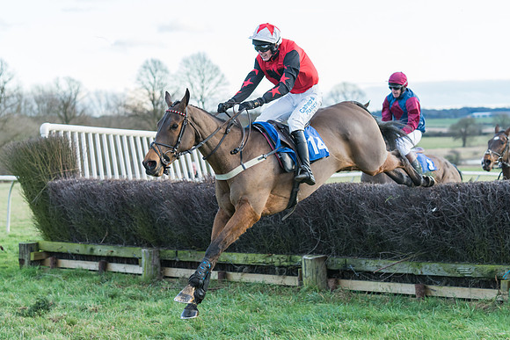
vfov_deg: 15.7
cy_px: 167
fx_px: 1233
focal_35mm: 87
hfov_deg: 23.4
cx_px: 242
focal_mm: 70
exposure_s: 1/1000
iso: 800
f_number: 2.8
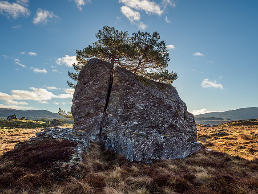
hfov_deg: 71.6
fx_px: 179
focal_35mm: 24
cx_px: 129
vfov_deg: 56.8
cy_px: 97
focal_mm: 12
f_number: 7.1
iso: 200
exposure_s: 1/125
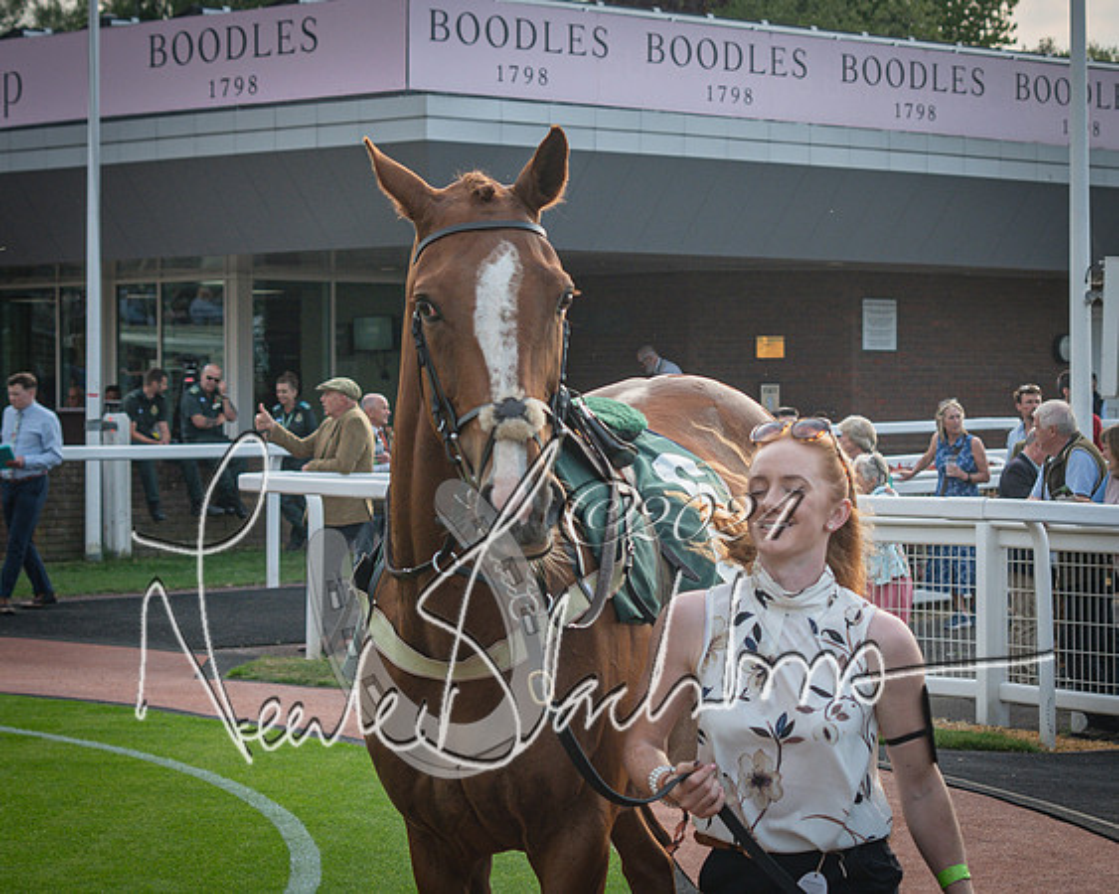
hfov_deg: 17.4
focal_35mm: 110
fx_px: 3643
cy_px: 444
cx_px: 808
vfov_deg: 14.0
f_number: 5
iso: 200
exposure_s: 1/640
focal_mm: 50
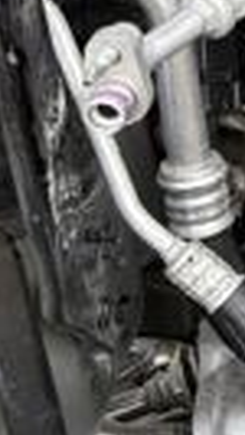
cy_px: -52
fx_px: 1452
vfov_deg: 16.5
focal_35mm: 126
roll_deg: -0.9
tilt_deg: -26.9
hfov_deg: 7.6
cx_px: 879
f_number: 1.78
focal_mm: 6.76
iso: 100
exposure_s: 1/309
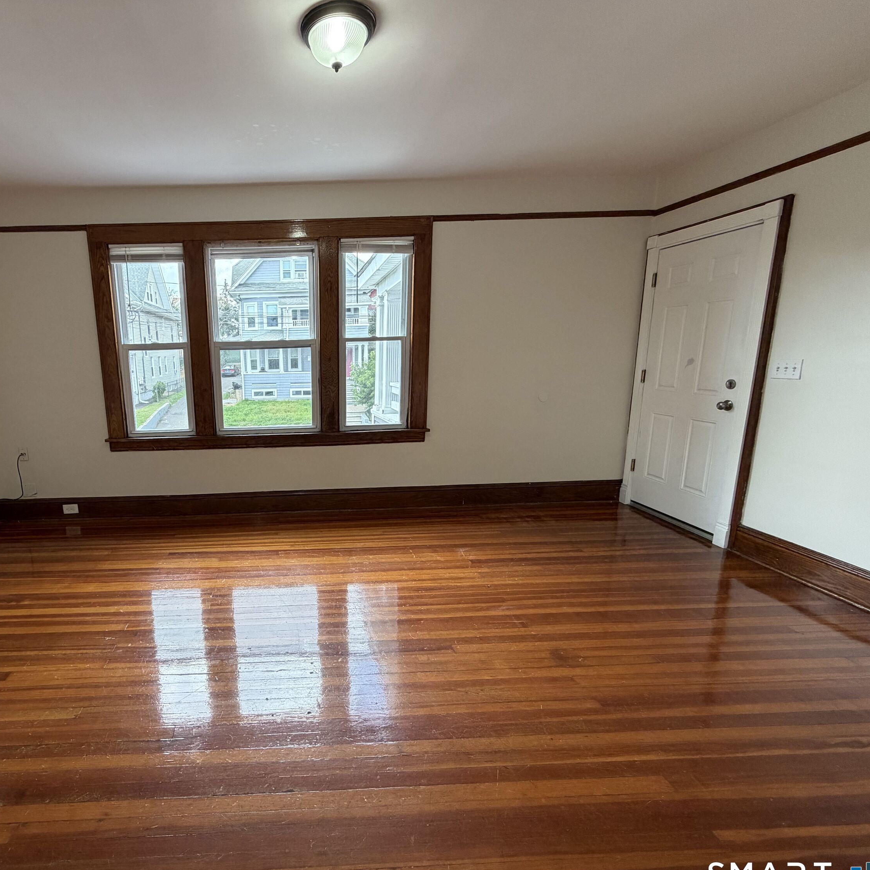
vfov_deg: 84.0
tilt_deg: -10.2
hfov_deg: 81.1
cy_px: 446
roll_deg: +2.3
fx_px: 483
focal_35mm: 17
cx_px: 288
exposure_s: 1/121
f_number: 2.2
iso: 160
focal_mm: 2.22
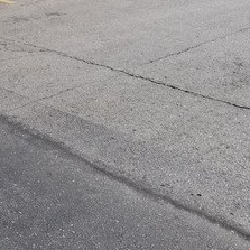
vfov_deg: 24.7
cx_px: 49
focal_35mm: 66
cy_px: -7
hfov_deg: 25.6
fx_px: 539
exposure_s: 1/3336
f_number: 1.7
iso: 50
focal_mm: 4.25
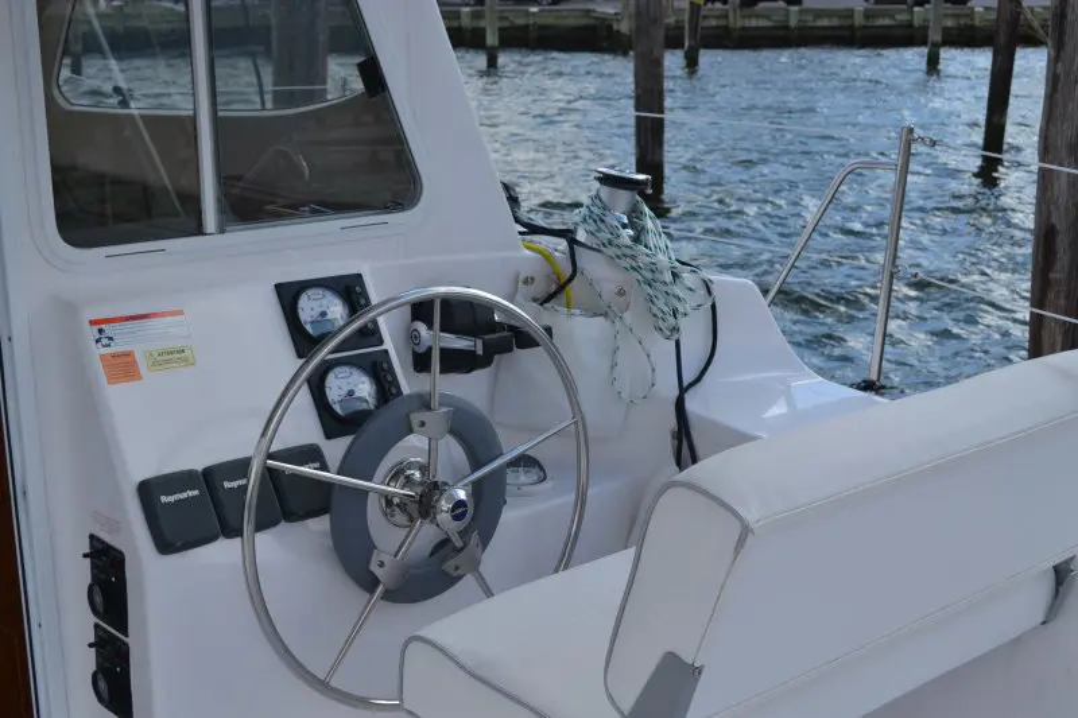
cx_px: 539
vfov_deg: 26.5
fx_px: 1527
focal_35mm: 51
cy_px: 359
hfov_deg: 38.9
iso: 100
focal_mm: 34
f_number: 8
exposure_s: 1/250
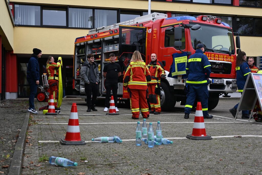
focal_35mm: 47
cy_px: 88
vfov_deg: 28.5
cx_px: 131
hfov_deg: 41.7
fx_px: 344
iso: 100
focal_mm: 31.5
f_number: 5
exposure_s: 1/100
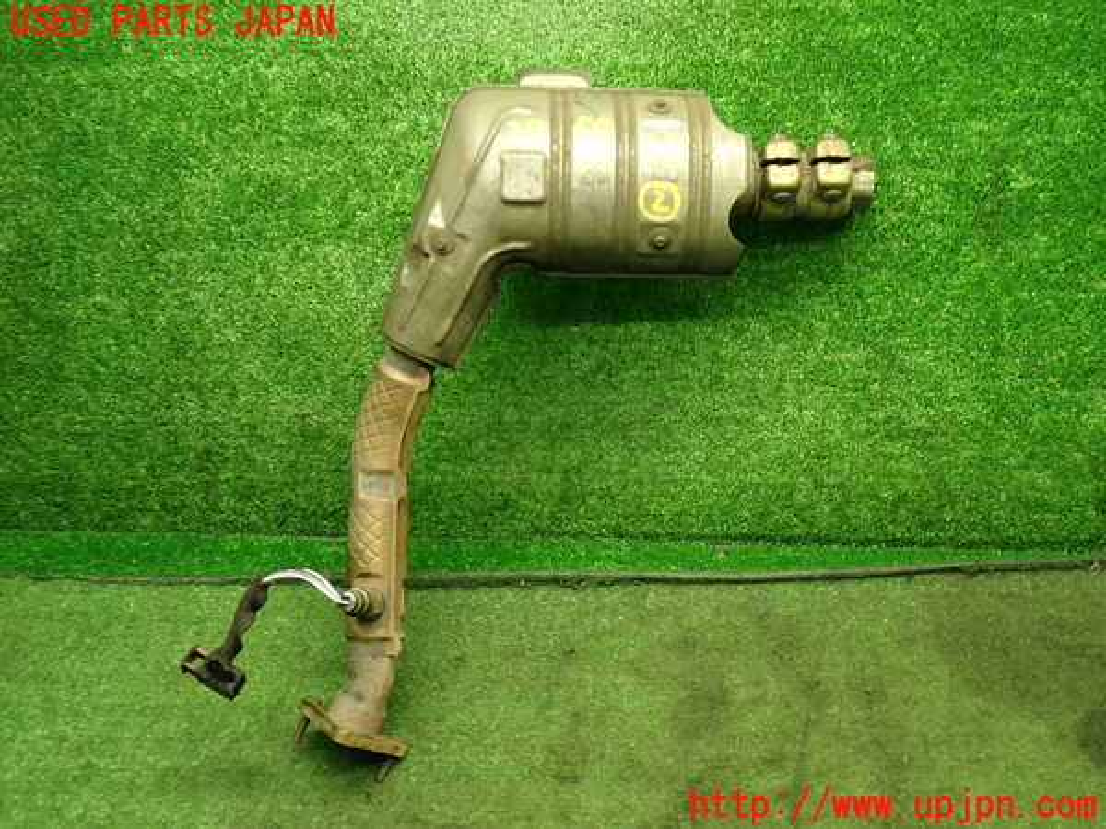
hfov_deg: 51.4
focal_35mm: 36
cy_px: 414
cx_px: 553
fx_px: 1150
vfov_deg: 39.7
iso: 400
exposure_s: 1/40
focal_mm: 6.37
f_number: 2.5
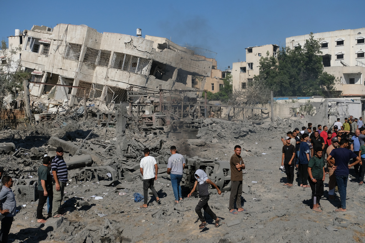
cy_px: 122
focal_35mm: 42
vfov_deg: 31.9
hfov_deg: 46.4
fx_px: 426
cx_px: 182
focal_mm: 28.3
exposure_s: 1/8000
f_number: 4
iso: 320
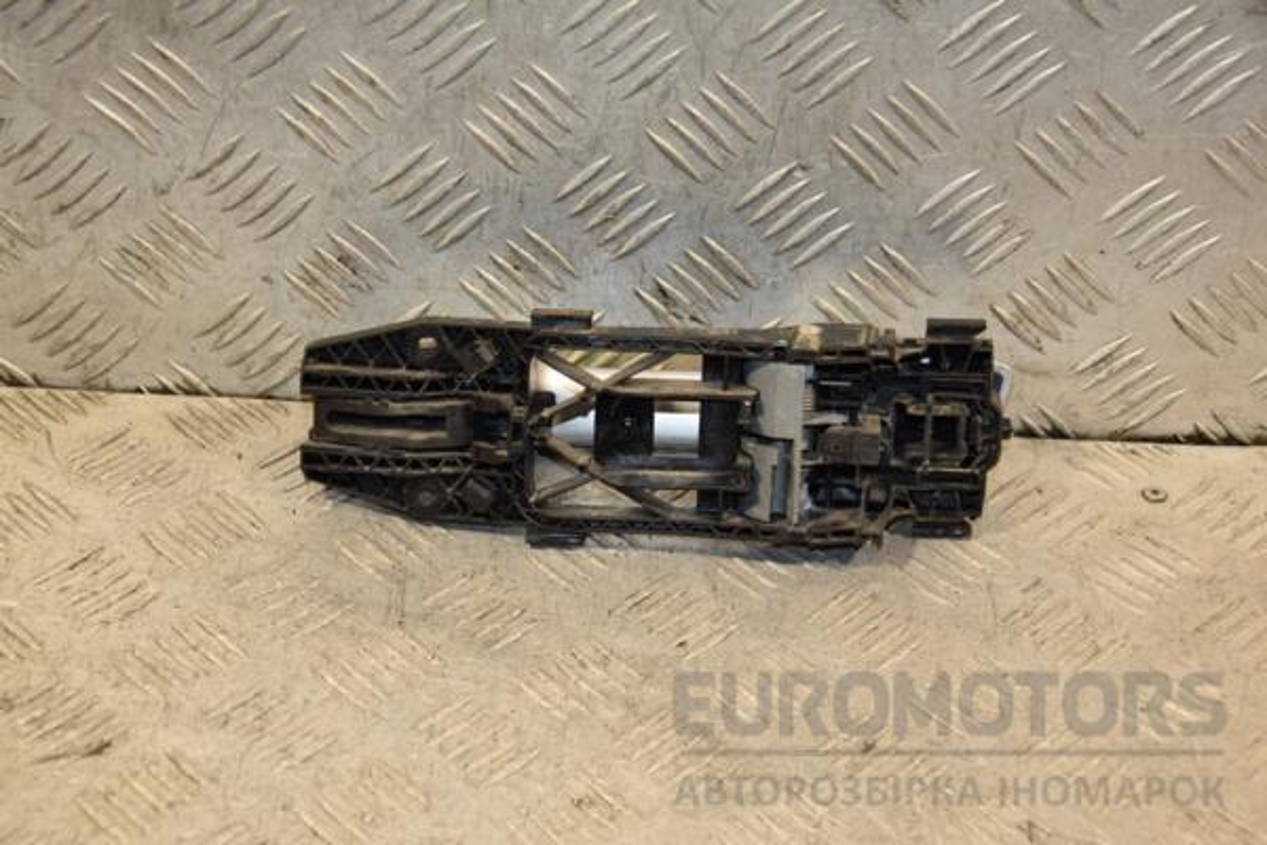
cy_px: 422
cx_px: 634
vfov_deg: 17.5
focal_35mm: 78
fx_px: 2745
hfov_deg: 26.0
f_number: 5
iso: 800
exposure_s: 1/160
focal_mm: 52
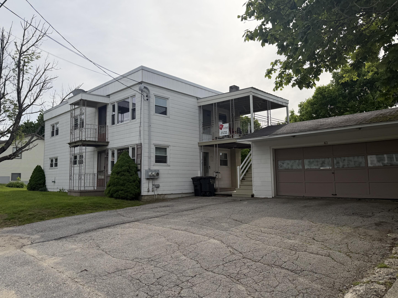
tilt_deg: +5.9
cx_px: 200
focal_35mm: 25
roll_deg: +1.7
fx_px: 287
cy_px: 148
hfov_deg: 69.4
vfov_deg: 54.9
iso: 80
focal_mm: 6.76
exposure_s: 1/6711
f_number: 1.78
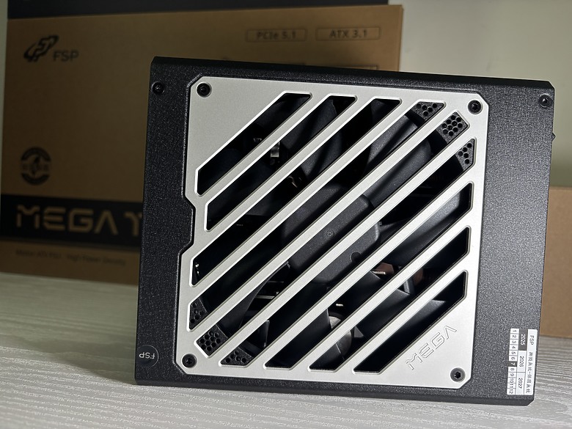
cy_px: 214
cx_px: 286
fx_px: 430
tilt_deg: -1.2
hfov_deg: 67.3
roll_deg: -2.2
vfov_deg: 53.1
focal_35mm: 26
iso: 64
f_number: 1.6
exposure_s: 1/120
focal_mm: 5.96
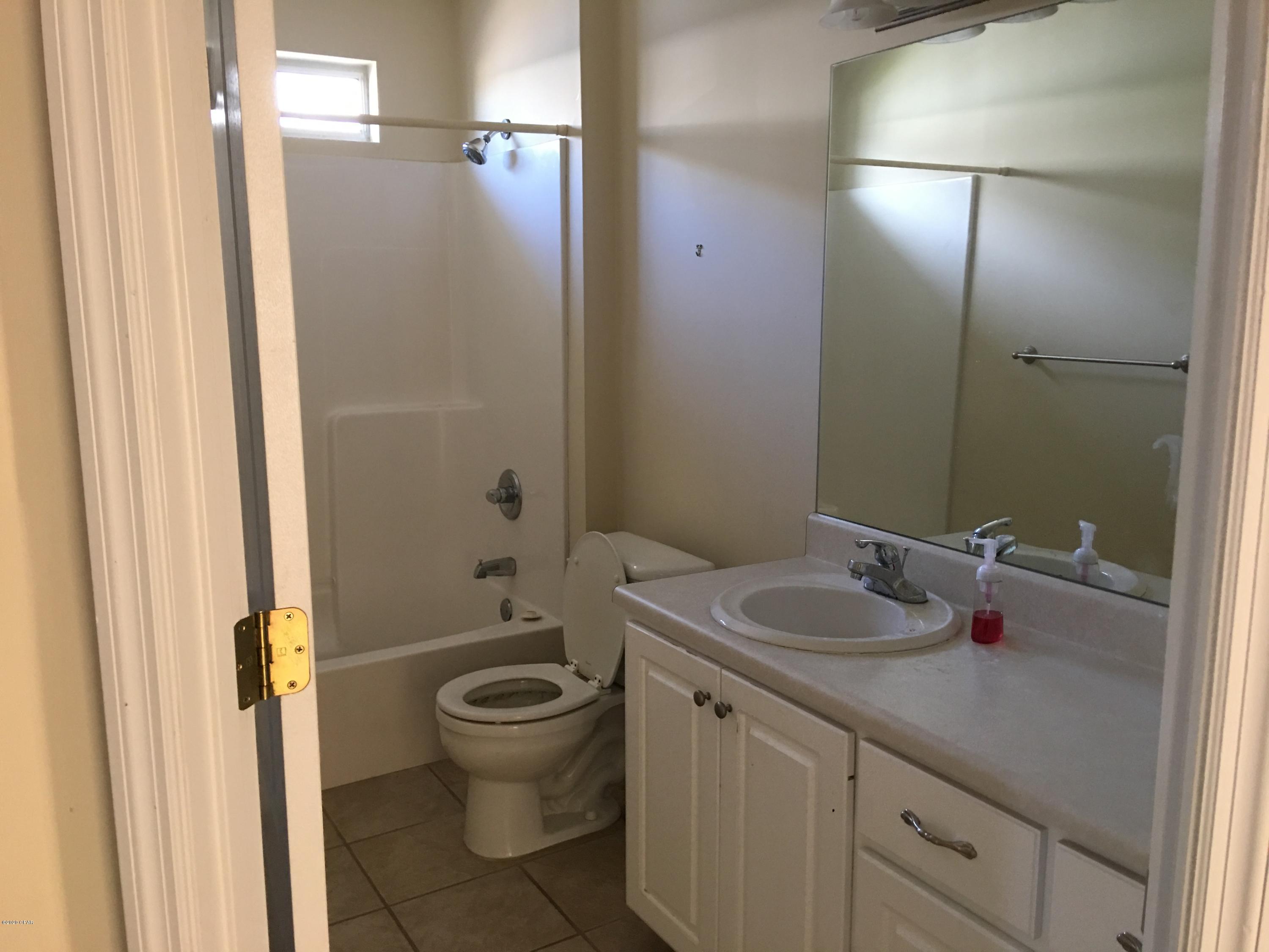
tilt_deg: -8.6
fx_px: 1063
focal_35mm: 29
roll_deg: +0.5
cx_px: 634
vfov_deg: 48.2
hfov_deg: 61.7
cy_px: 476
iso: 64
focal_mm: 4.15
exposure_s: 1/15
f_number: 2.2
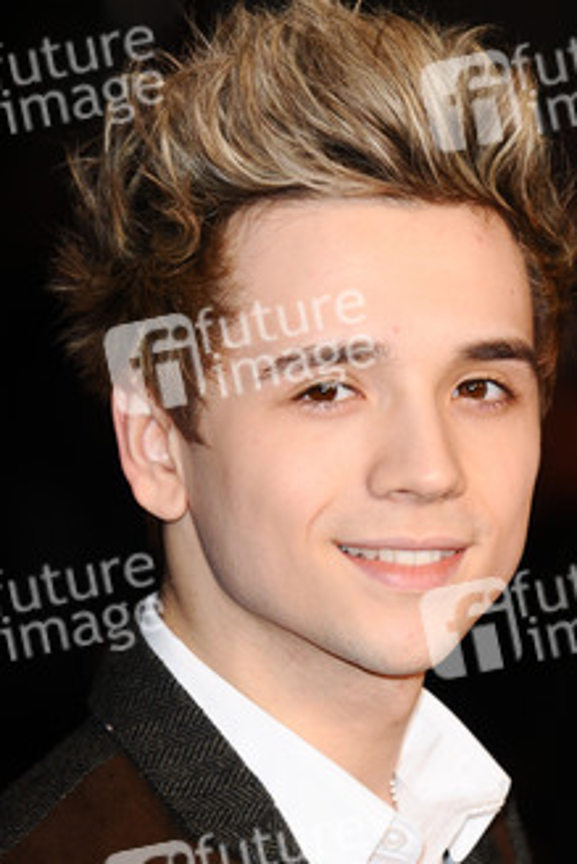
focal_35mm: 266
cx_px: 317
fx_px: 6378
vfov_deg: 7.8
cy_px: 485
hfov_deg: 5.2
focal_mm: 145
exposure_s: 1/200
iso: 320
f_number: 4.5
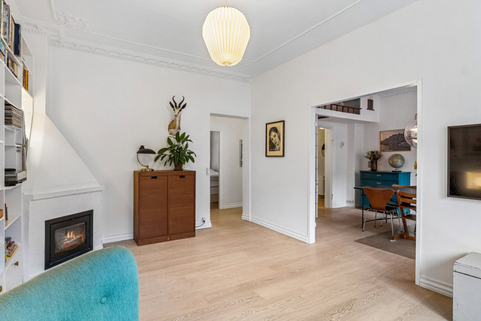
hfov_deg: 87.7
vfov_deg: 65.2
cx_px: 240
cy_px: 160
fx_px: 250
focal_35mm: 19
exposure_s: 1/8
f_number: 7.1
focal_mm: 12.5
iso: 400
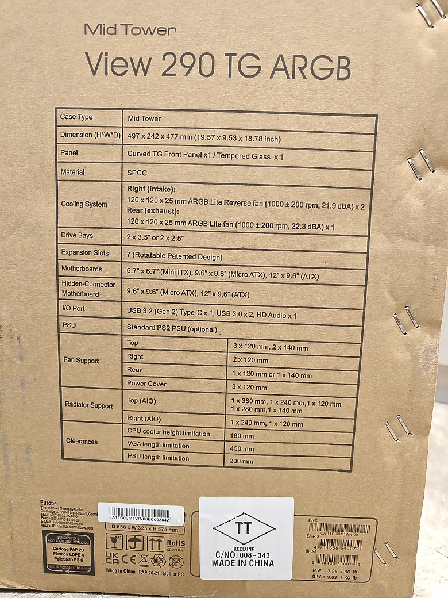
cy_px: 299
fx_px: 397
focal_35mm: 23
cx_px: 224
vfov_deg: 73.9
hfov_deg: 58.9
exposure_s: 1/30
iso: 1316
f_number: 1.75
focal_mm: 8.67
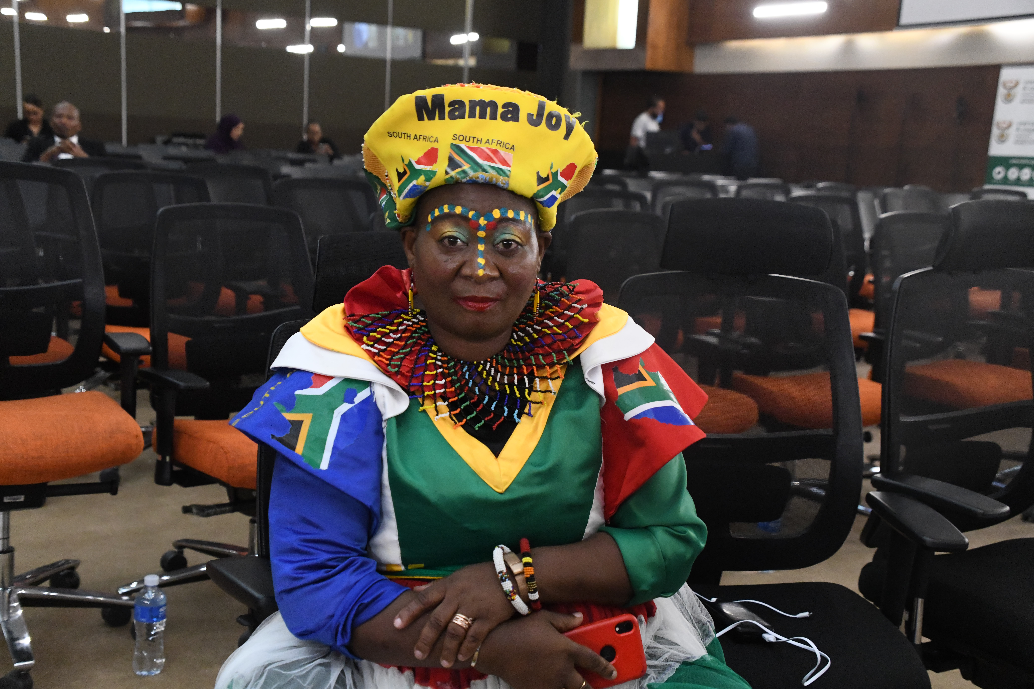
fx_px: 1436
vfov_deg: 27.0
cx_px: 517
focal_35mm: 50
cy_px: 344
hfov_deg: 39.6
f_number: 6.3
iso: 10000
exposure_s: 1/250
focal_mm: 50
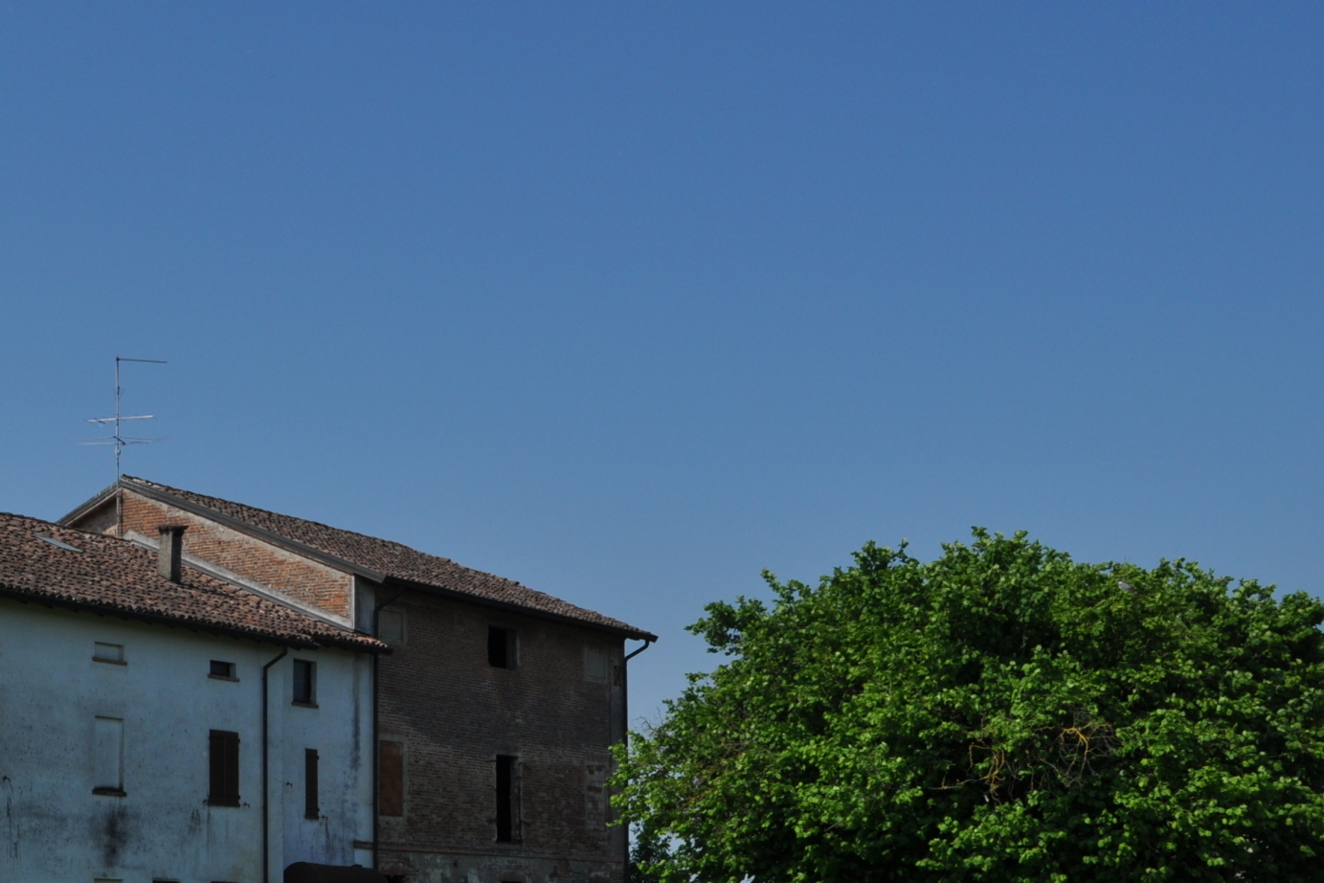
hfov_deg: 32.2
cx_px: 325
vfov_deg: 21.8
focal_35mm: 61
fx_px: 2243
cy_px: 771
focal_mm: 22
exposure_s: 1/400
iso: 200
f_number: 10
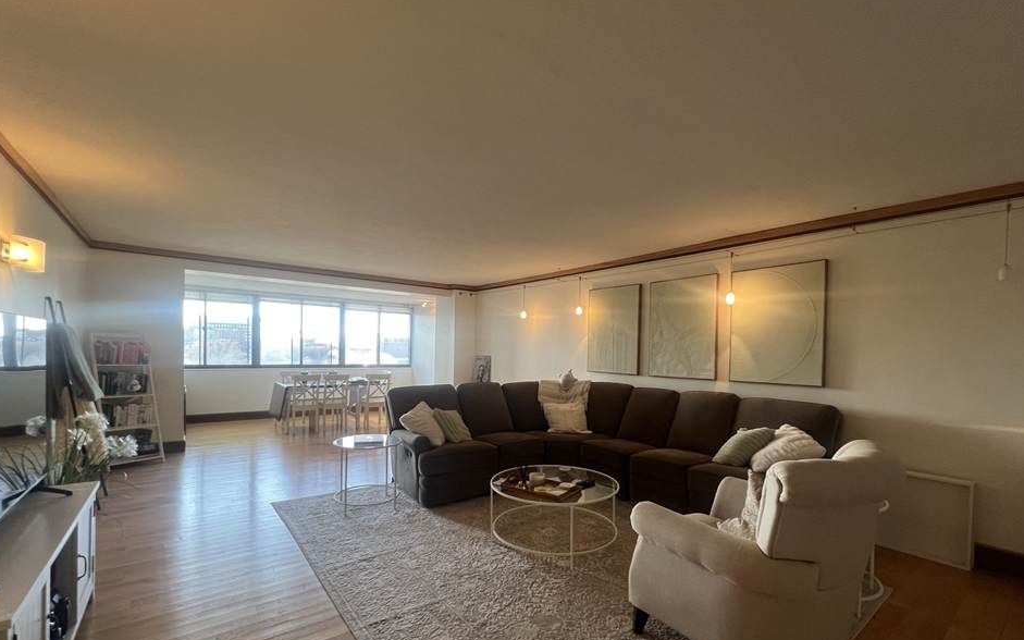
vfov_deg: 74.5
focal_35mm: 15
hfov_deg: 101.5
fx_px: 419
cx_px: 517
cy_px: 359
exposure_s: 1/120
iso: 160
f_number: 1.8
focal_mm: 1.57
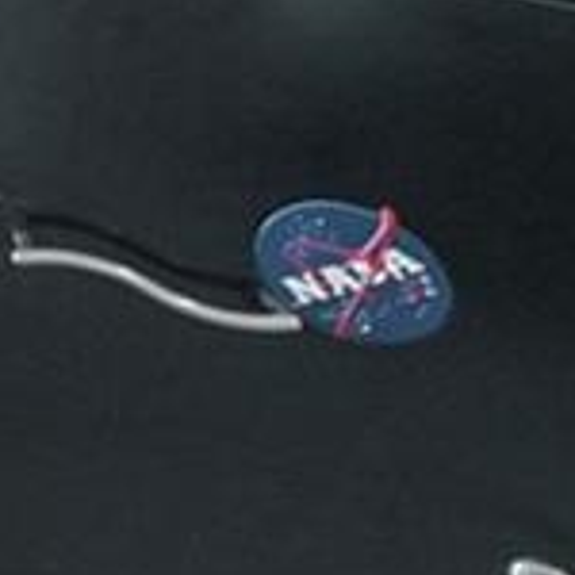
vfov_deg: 10.1
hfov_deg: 6.0
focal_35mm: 127
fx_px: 2387
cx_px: -2457
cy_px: -1165
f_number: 8
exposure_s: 1/60
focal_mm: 14
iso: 200
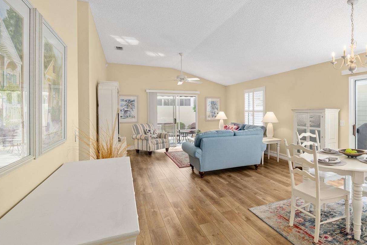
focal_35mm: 21
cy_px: 111
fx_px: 214
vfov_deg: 59.4
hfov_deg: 79.2
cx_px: 237
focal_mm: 16
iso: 400
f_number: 8
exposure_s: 1/60
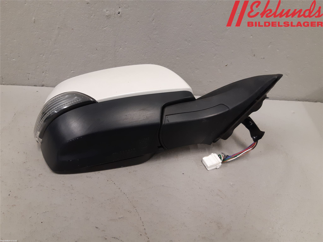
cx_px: 162
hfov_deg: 67.3
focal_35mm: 26
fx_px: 243
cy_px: 121
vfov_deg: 53.1
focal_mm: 3.93
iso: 160
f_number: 1.7
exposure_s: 1/50
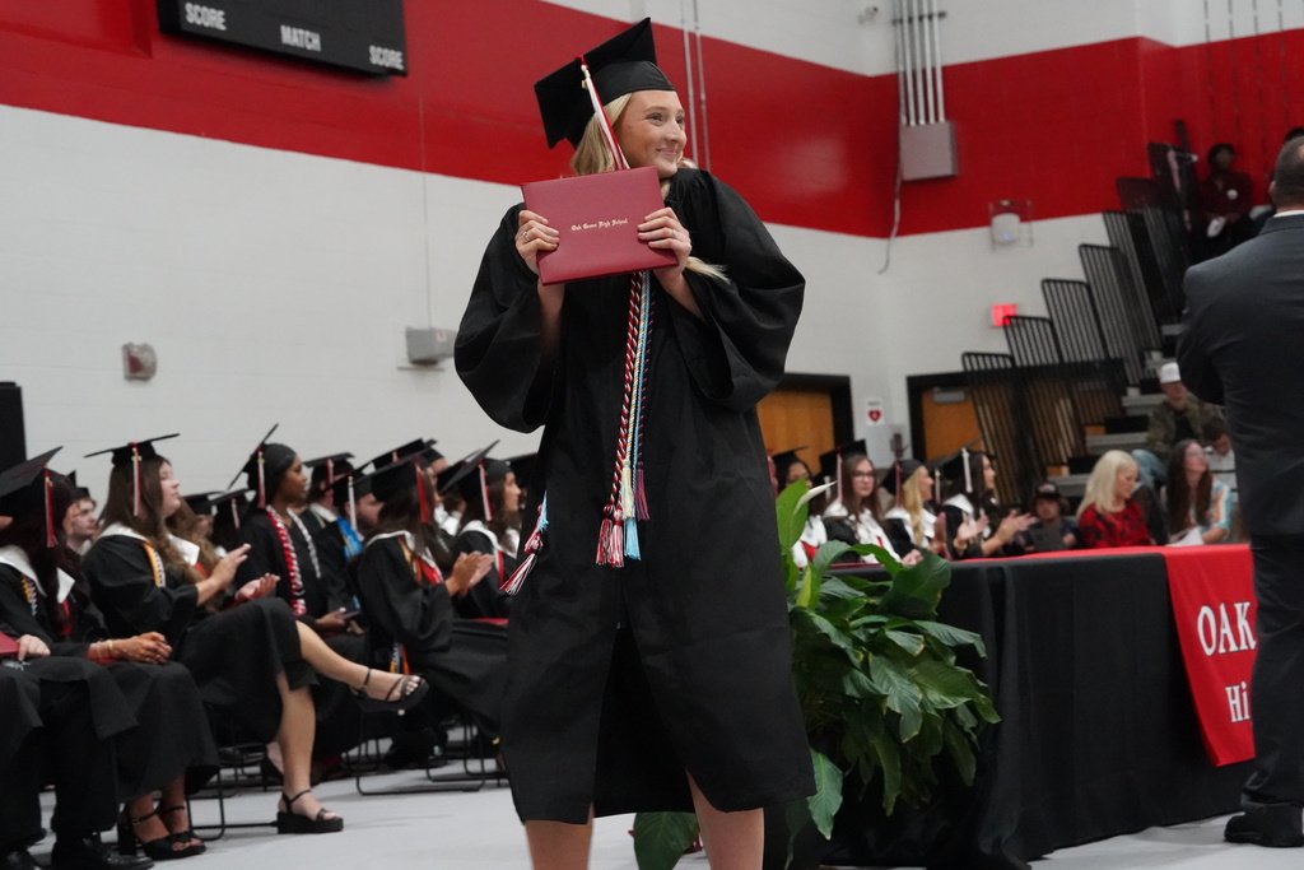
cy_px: 435
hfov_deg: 23.6
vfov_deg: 15.9
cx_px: 652
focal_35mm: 86
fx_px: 3115
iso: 20000
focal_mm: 86
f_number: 9
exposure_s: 1/200
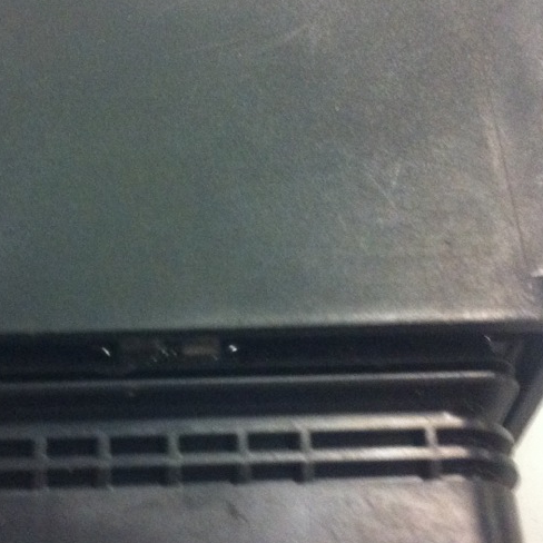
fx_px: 1349
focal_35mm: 76
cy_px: 238
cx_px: 140
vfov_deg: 22.7
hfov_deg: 22.6
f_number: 2.8
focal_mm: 3.85
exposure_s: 1/15
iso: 400
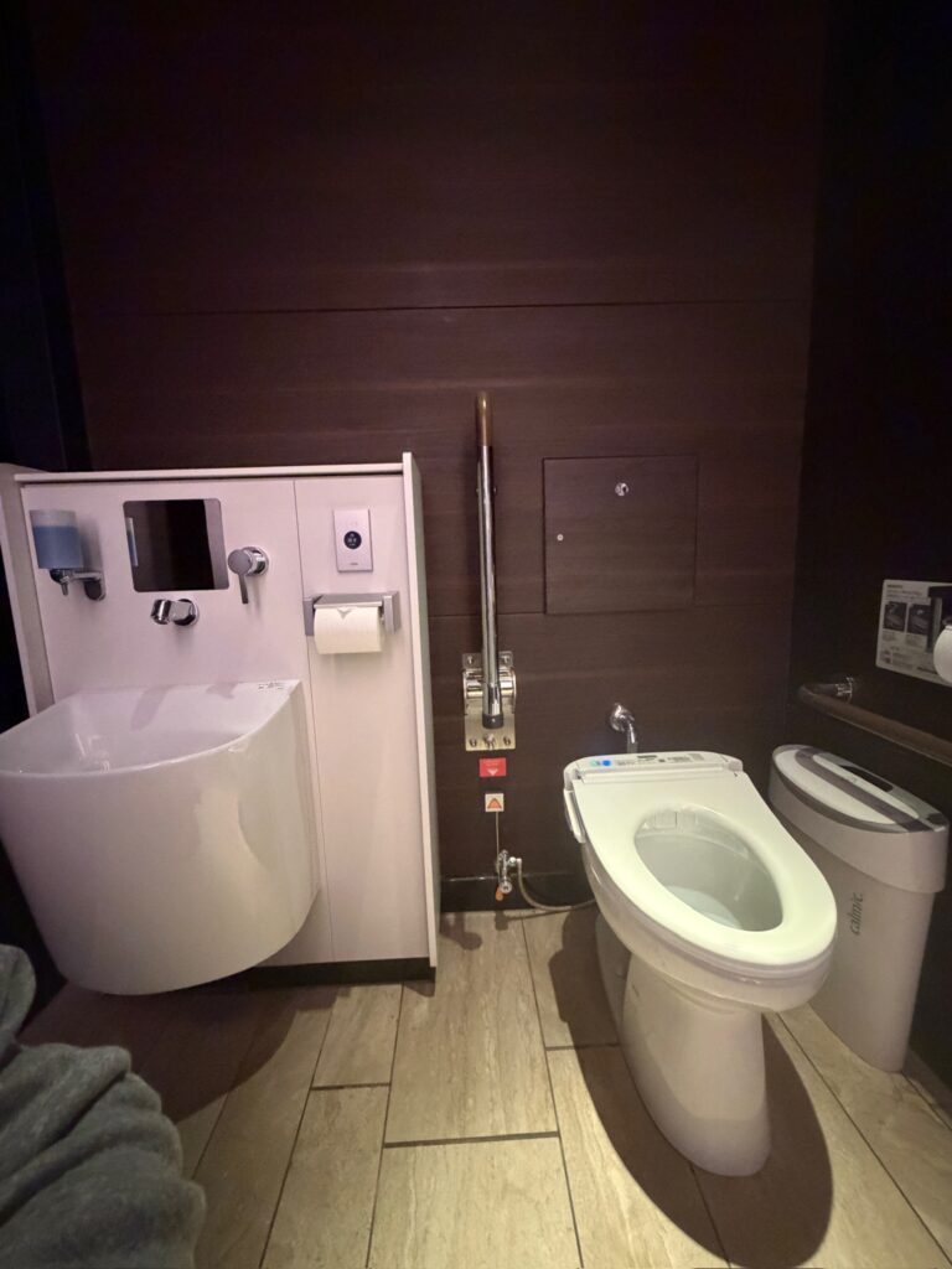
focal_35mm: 14
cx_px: 476
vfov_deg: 102.1
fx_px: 513
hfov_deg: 85.7
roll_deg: +2.2
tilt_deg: -8.2
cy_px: 634
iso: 1250
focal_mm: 2.22
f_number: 2.2
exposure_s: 1/40
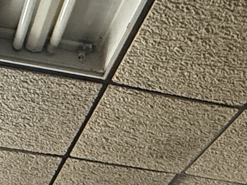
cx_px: 48
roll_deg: -1.3
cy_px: 519
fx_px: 670
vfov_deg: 11.3
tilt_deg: -3.3
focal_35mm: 94
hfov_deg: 20.6
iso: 640
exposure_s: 1/60
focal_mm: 2.22
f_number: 2.2
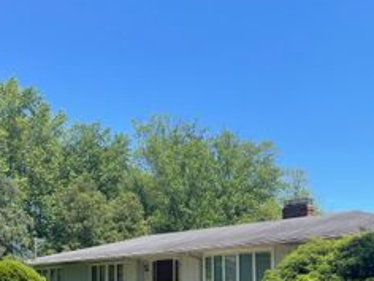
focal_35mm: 55
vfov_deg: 25.4
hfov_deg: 34.8
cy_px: 274
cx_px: 223
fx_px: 594
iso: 32
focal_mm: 4.2
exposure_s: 1/1595
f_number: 1.6
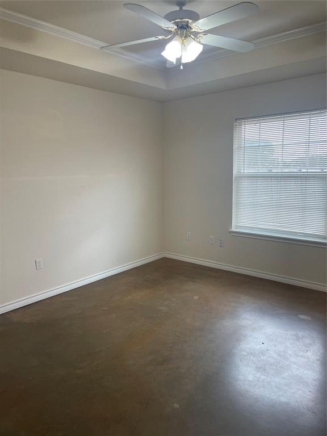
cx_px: 164
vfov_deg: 67.3
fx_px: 327
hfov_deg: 53.1
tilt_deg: -8.6
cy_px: 218
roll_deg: +1.9
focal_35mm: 26
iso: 50
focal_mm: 4.2
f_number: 1.6
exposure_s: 1/120
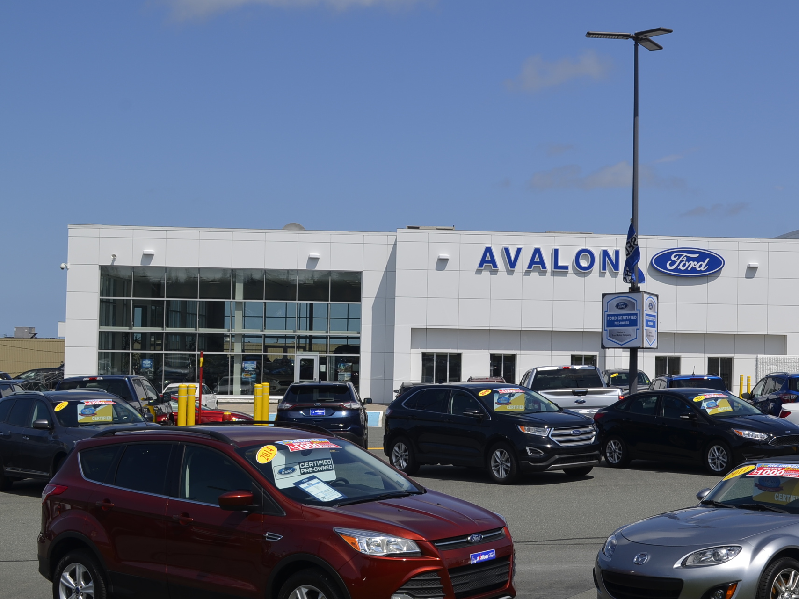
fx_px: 1246
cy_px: 313
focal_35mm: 54
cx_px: 561
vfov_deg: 27.0
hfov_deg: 35.0
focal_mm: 26
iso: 100
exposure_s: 1/320
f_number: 9
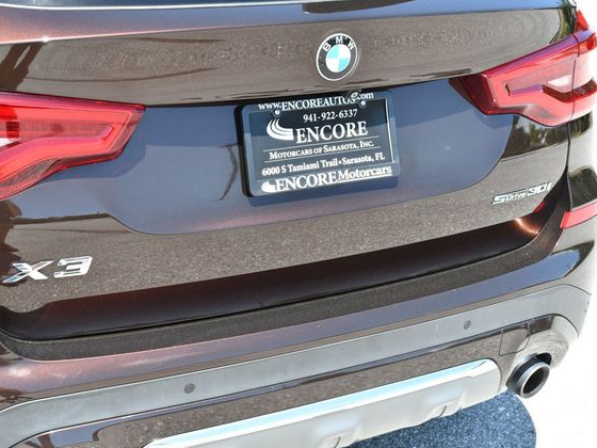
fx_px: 1138
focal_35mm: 66
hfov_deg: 29.4
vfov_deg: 22.3
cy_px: 223
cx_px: 268
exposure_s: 1/250
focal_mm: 30
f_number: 5.6
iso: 250
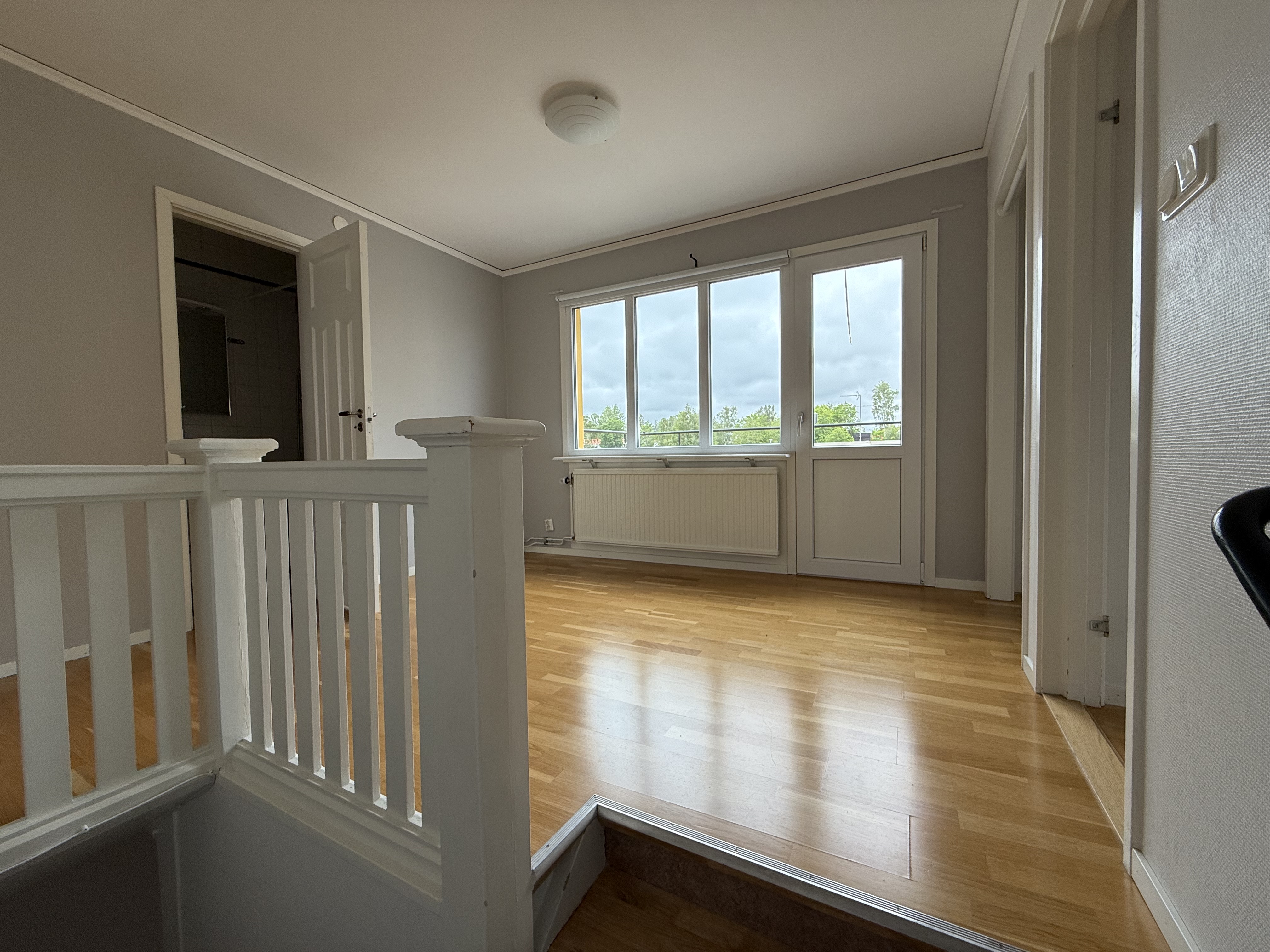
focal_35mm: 14
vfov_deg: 85.7
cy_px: 476
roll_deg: +1.1
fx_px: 514
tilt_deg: -2.2
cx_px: 635
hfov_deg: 102.1
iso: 64
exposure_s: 1/134
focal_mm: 2.22
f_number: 2.2
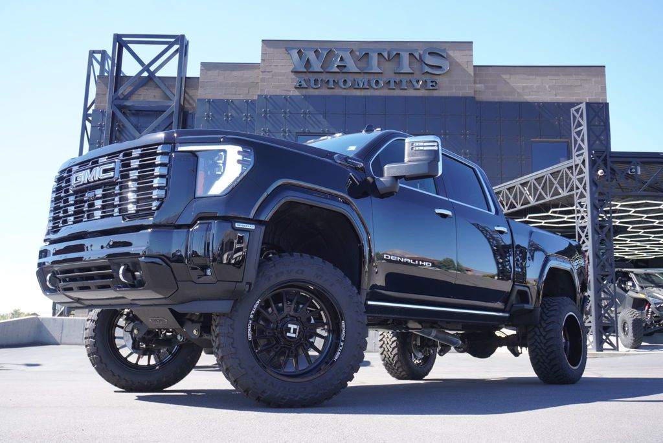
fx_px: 663
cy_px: 222
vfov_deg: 36.9
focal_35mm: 36
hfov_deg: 53.1
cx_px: 332
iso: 100
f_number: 5.6
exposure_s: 1/100
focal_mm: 24
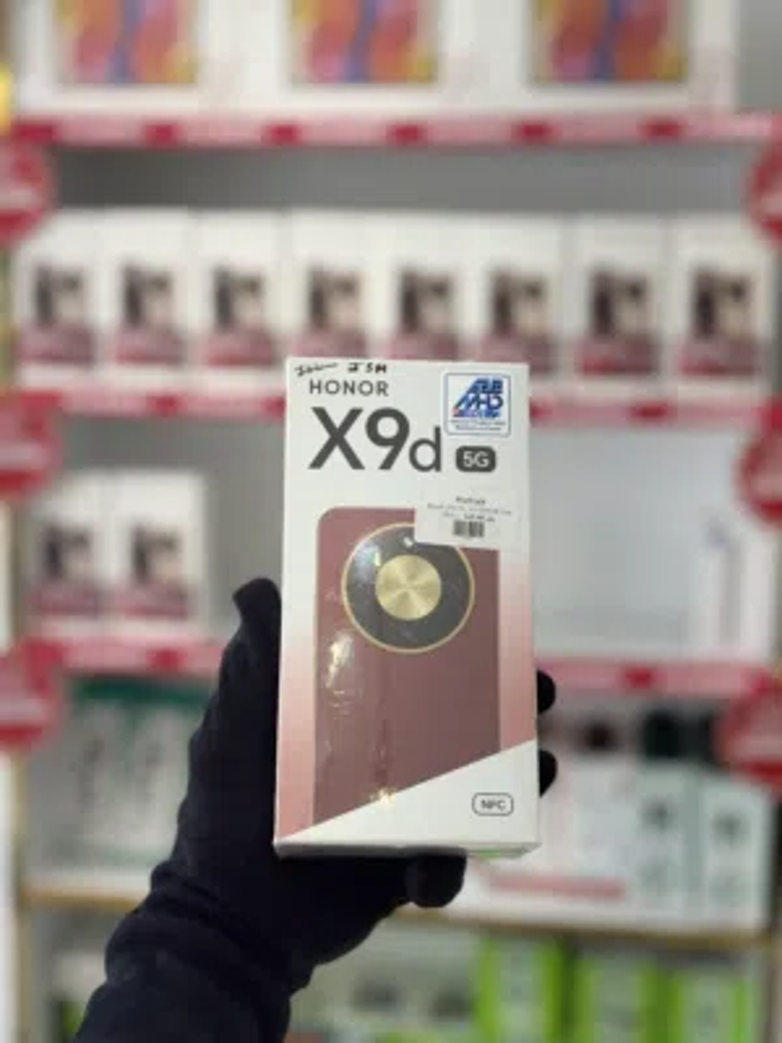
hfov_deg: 28.0
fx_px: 1566
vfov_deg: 36.8
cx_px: 391
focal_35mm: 52
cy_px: 522
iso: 40
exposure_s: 1/515
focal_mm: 5.96
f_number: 1.6
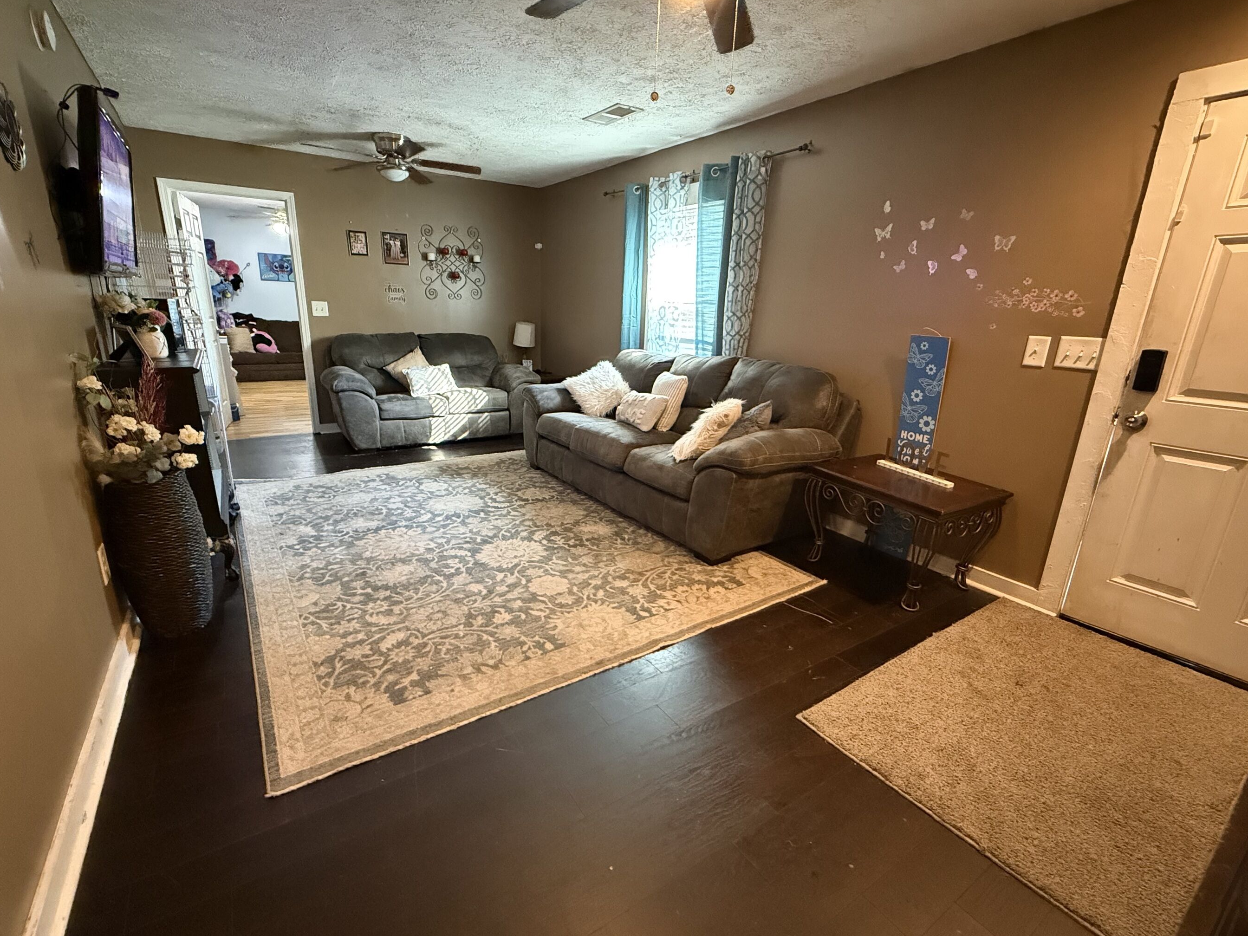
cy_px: 477
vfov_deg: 78.1
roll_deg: -1.3
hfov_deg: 94.5
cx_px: 620
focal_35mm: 16
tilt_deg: -15.6
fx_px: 577
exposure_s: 1/60
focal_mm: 2.22
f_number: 2.2
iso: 1250
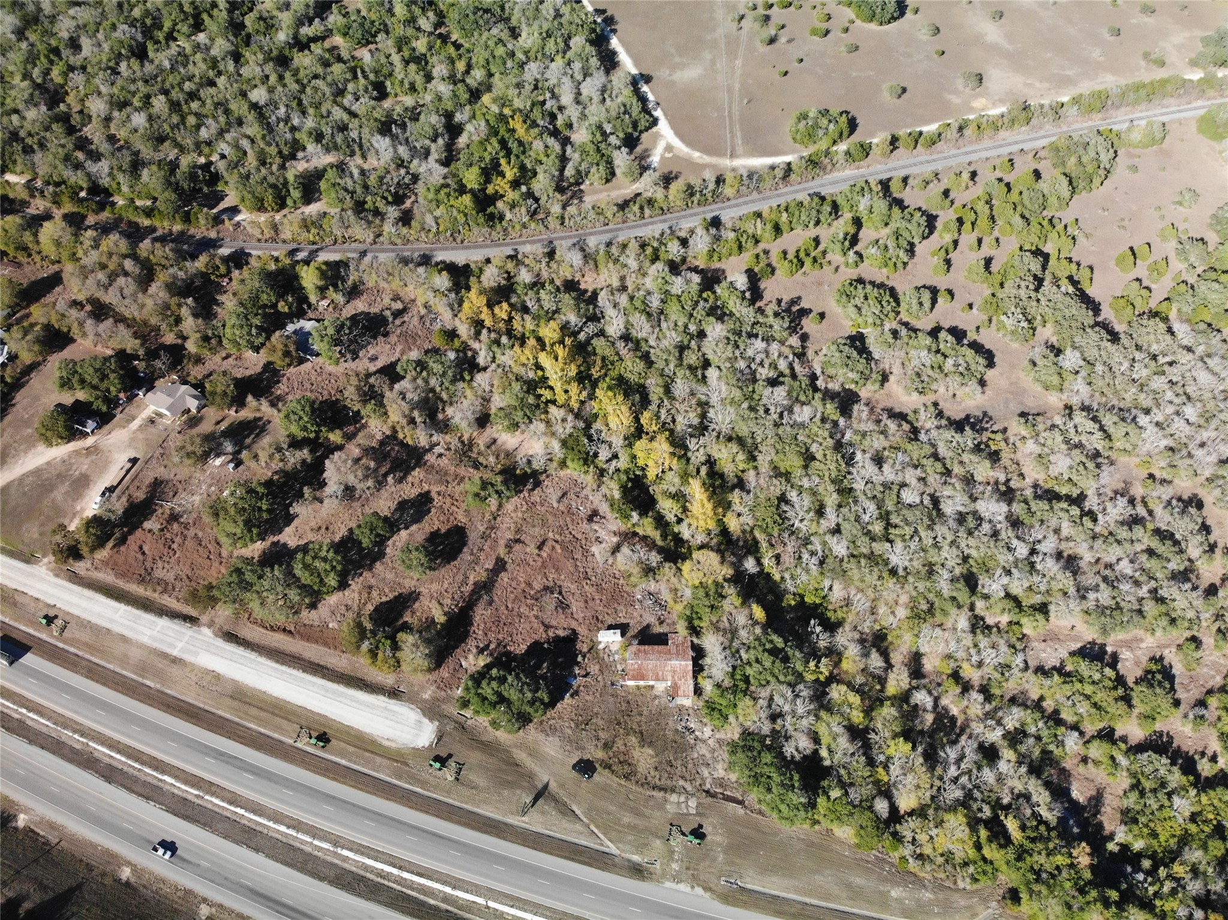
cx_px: 614
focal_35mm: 24
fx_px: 851
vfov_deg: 56.8
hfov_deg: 71.6
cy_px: 460
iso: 400
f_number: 2.8
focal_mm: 4.5
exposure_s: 1/320
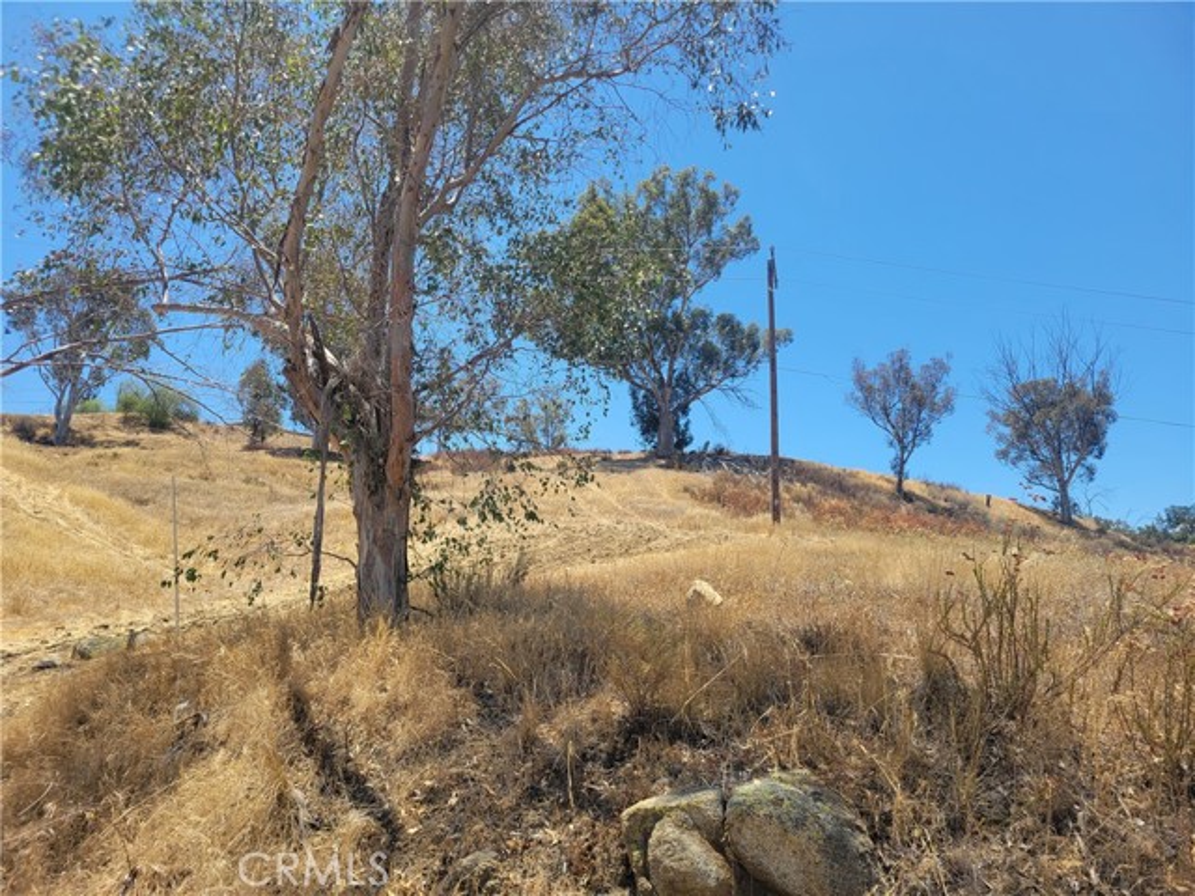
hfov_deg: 67.3
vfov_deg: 53.1
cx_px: 598
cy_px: 448
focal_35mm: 26
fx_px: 898
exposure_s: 1/1645
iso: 40
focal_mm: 5.4
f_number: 1.8
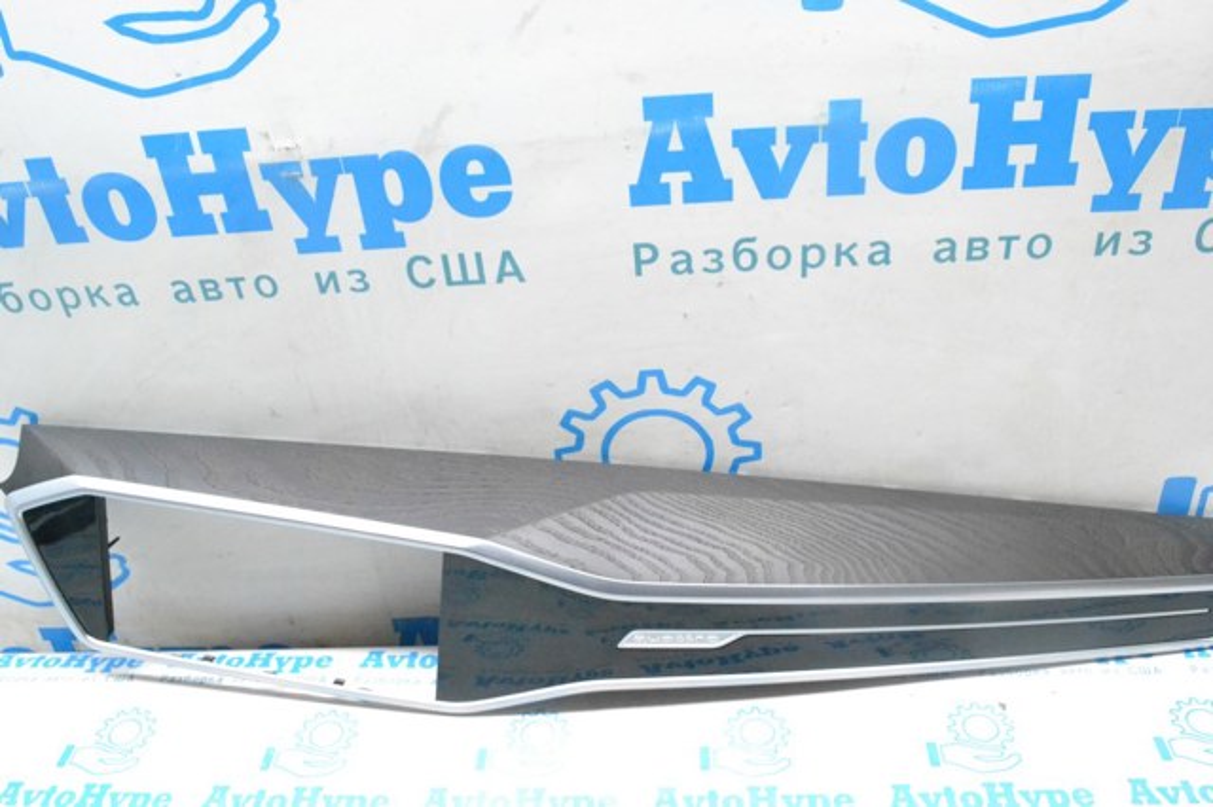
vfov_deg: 39.9
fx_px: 1111
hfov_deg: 57.2
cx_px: 606
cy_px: 404
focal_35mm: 33
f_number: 9
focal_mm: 22
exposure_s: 1/125
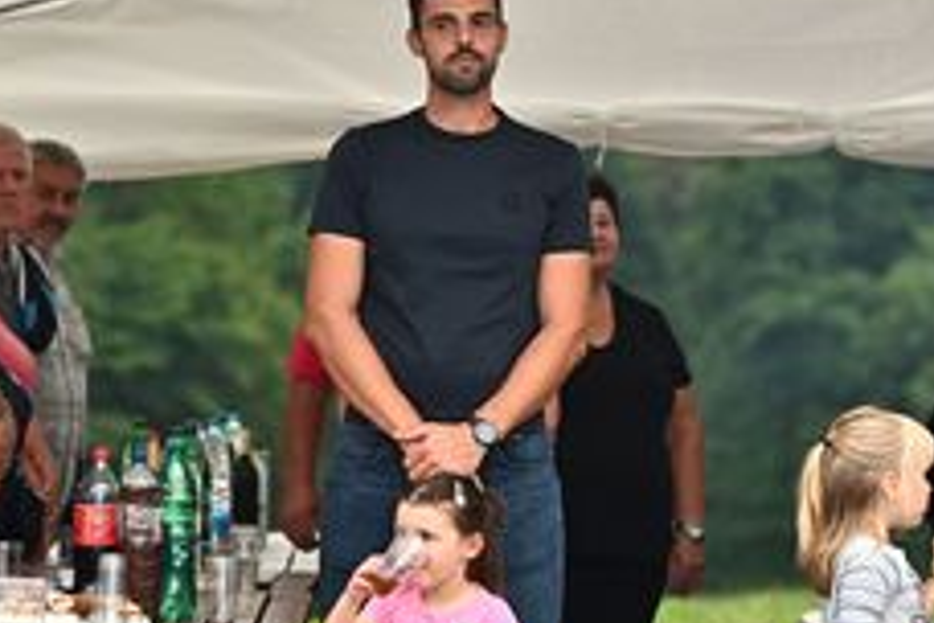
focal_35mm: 286
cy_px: 316
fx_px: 7420
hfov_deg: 7.2
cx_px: 250
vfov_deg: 4.8
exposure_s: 1/500
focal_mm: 145
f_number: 4
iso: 1600
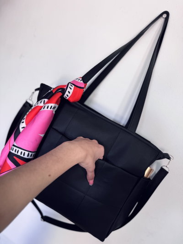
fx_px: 169
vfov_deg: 71.6
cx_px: 92
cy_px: 122
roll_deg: -27.9
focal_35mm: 24
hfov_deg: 56.8
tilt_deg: -15.2
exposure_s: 1/121
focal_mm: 6.76
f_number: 1.78
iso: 100
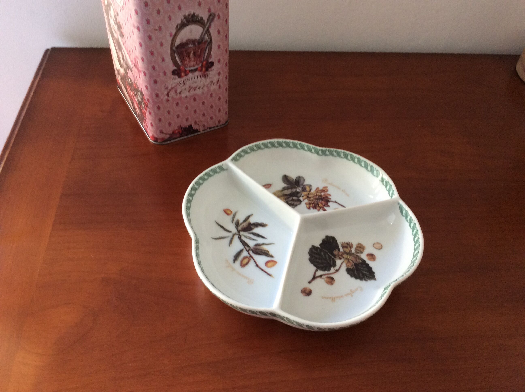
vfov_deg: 44.1
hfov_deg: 56.9
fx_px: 485
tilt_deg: -46.5
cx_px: 262
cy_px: 196
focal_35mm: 32
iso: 100
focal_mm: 3.3
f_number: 2.4
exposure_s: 1/25
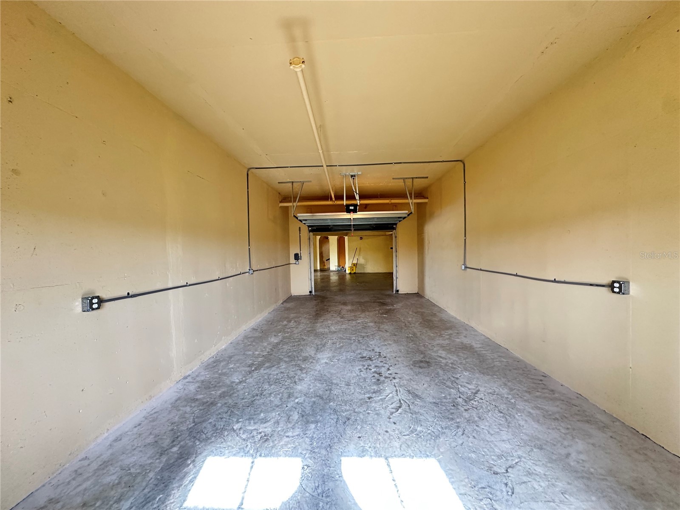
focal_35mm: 14
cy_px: 255
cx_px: 340
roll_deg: +0.9
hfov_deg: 102.1
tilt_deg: -0.4
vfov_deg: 85.7
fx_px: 275
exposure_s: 1/60
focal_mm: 2.22
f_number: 2.2
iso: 320
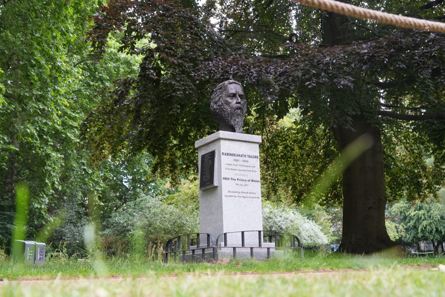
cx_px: 222
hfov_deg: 47.4
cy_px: 148
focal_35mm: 41
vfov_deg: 32.6
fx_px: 507
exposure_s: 1/125
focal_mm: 41
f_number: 6.3
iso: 1250
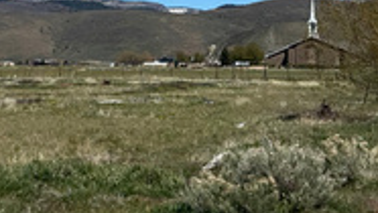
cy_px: -10
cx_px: 77
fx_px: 903
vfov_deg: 13.3
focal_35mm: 90
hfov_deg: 23.3
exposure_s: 1/7042
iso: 80
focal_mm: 6.86
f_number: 1.78
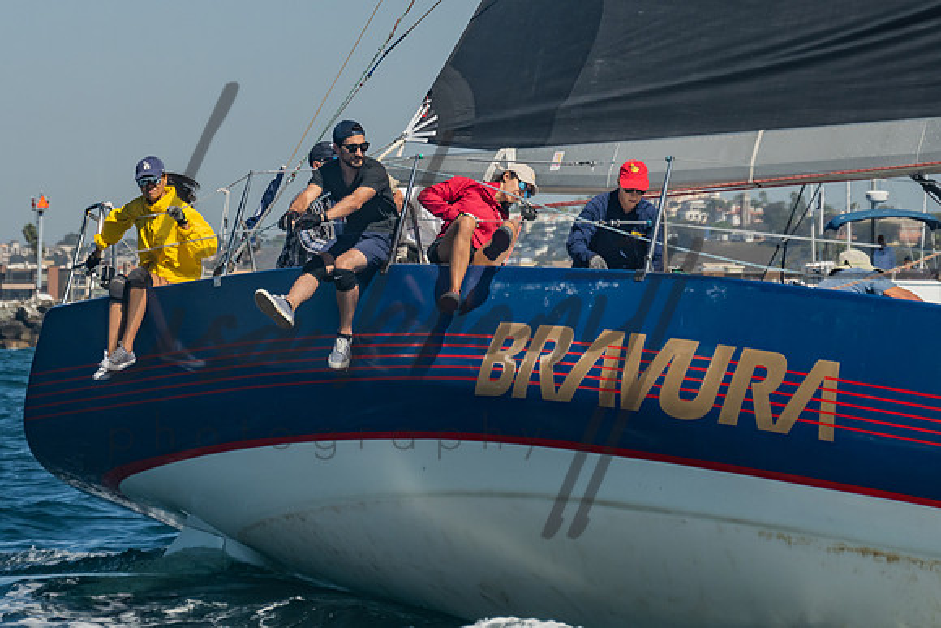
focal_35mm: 266
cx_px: 308
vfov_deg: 5.2
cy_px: 93
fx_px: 6967
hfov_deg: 7.7
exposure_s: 1/800
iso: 160
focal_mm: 145
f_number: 6.3
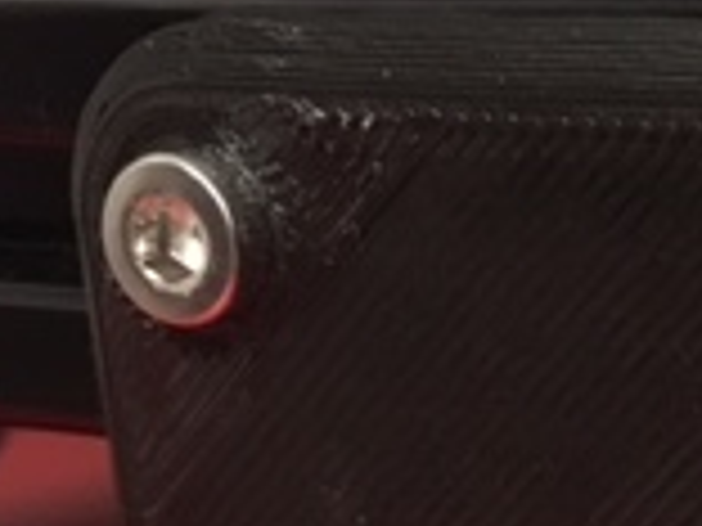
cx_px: 806
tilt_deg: -22.6
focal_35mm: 119
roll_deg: +3.2
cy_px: 701
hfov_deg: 16.0
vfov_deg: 12.1
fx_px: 2413
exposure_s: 1/17
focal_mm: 4.15
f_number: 2.2
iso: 400
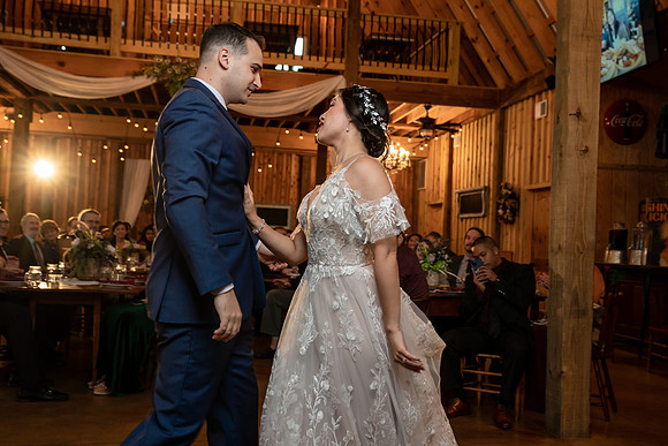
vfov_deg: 34.4
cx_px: 334
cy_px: 223
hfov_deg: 49.8
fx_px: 720
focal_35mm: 39
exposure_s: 1/100
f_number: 4
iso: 2000
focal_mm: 37
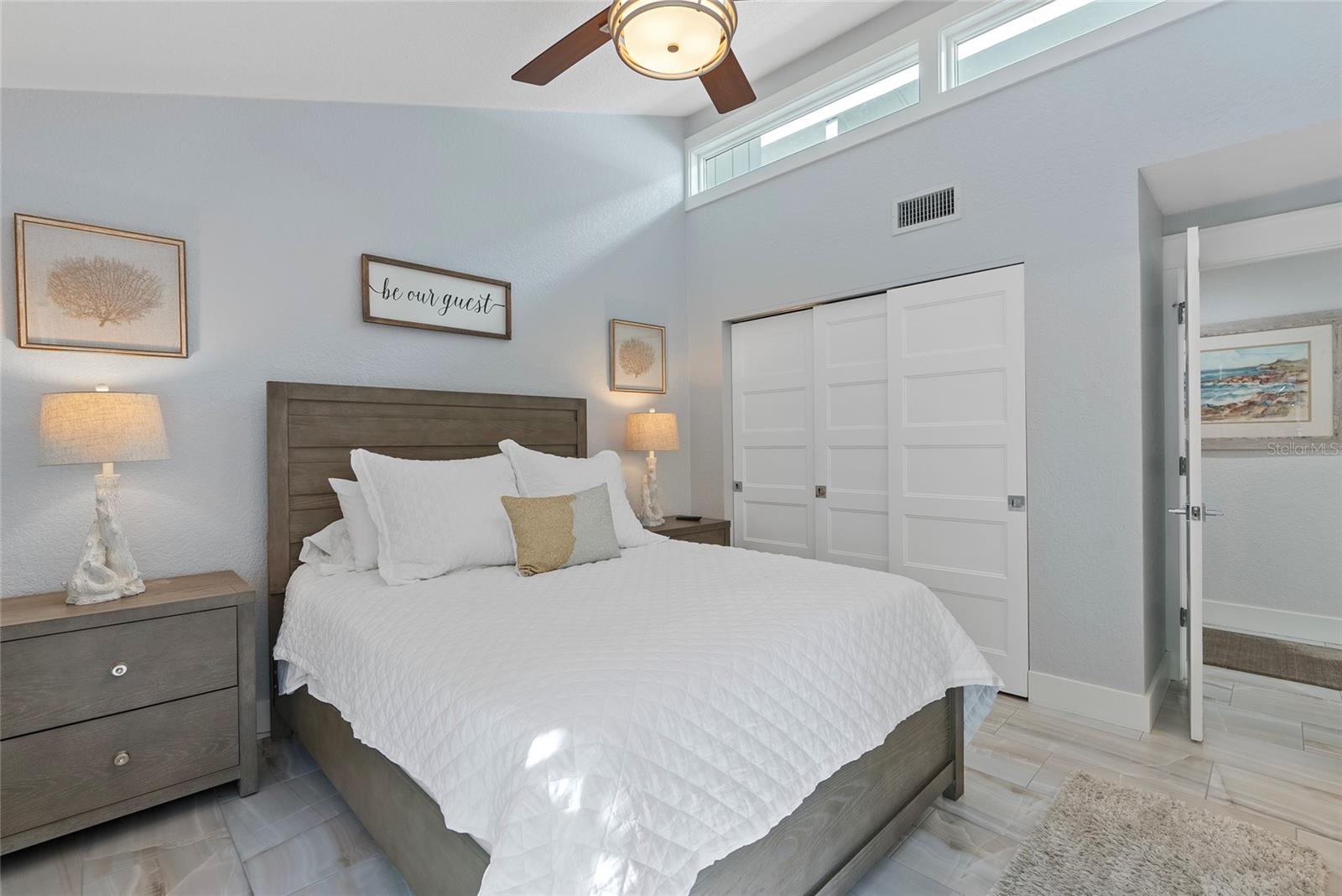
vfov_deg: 73.8
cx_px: 671
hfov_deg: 96.7
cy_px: 448
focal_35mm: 16
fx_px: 597
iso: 100
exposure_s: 1/3
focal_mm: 16
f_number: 8
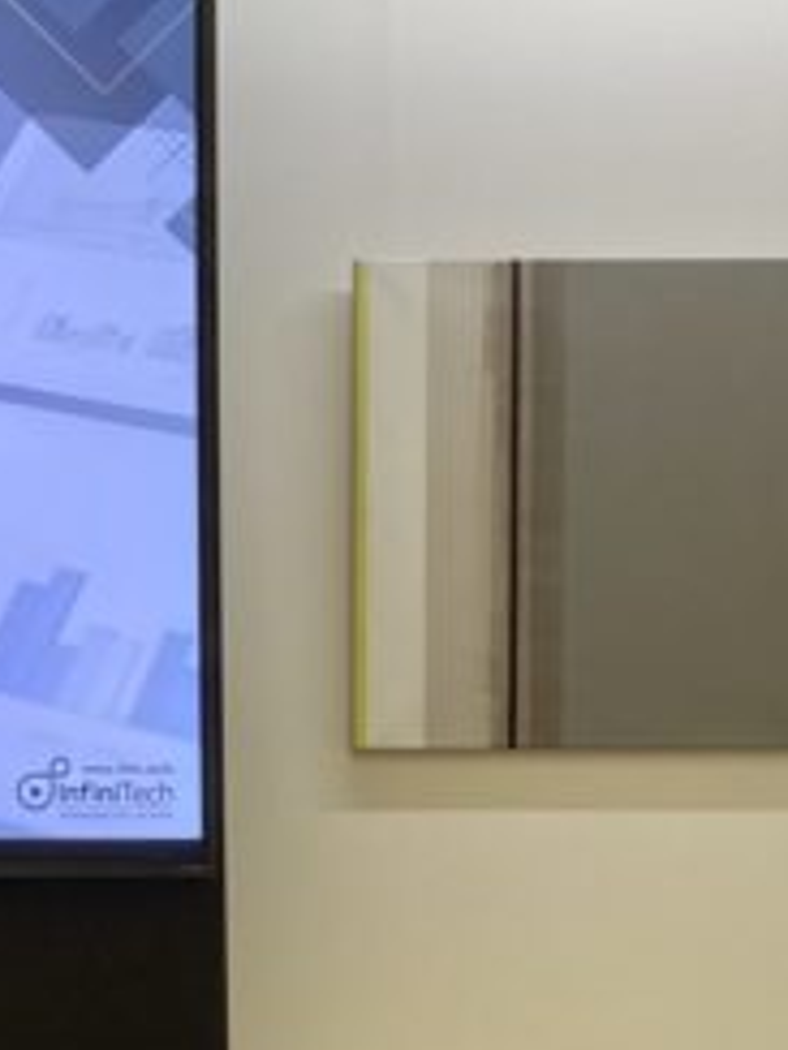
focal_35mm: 109
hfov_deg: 12.4
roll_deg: +0.4
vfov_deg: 18.0
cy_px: 473
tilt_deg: +1.3
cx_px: -646
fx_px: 3308
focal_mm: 4.25
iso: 64
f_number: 1.8
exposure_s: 1/100
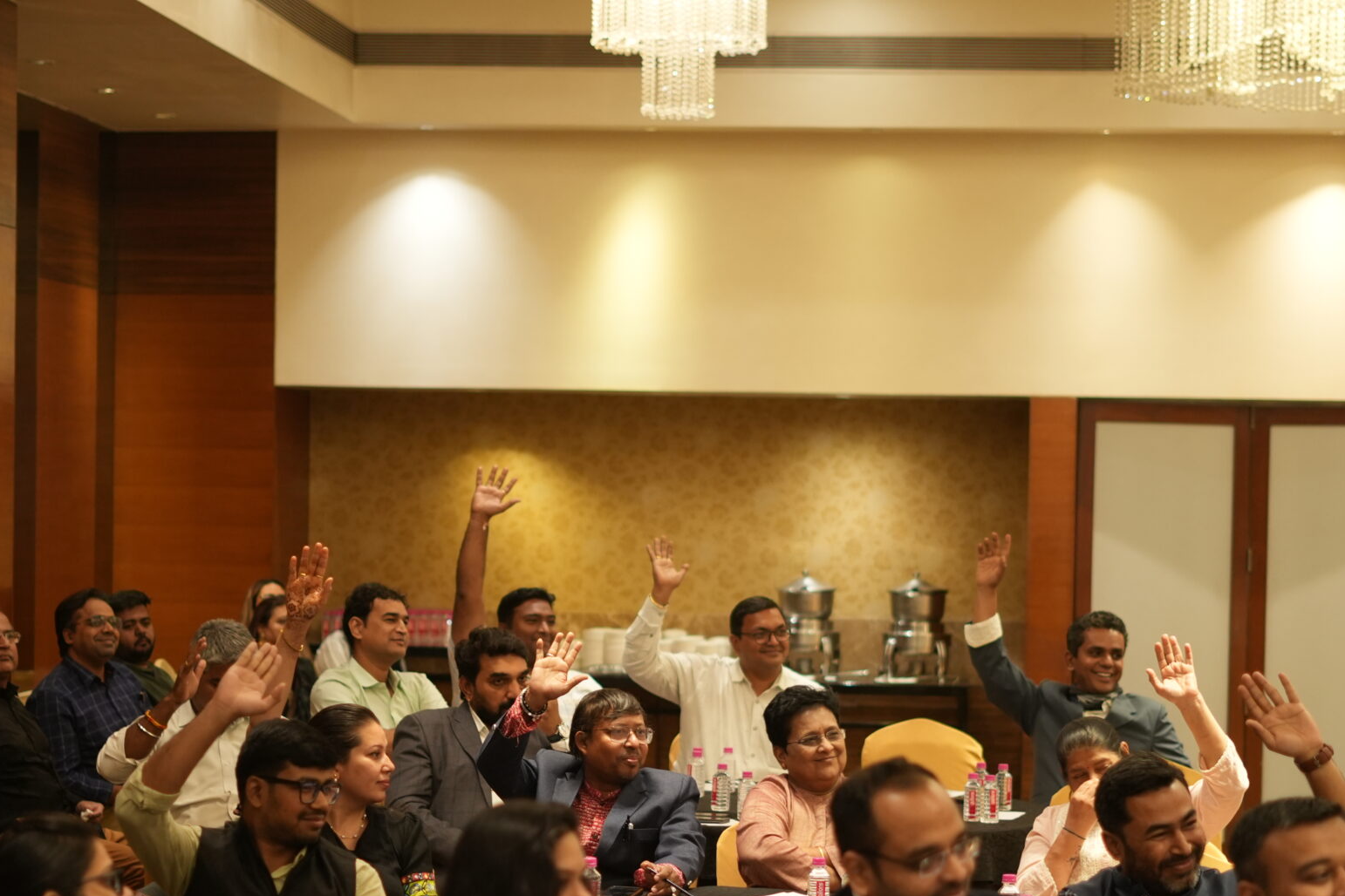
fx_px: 3101
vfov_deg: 16.4
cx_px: 649
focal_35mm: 83
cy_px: 611
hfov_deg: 24.5
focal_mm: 50
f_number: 1.8
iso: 1000
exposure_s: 1/160
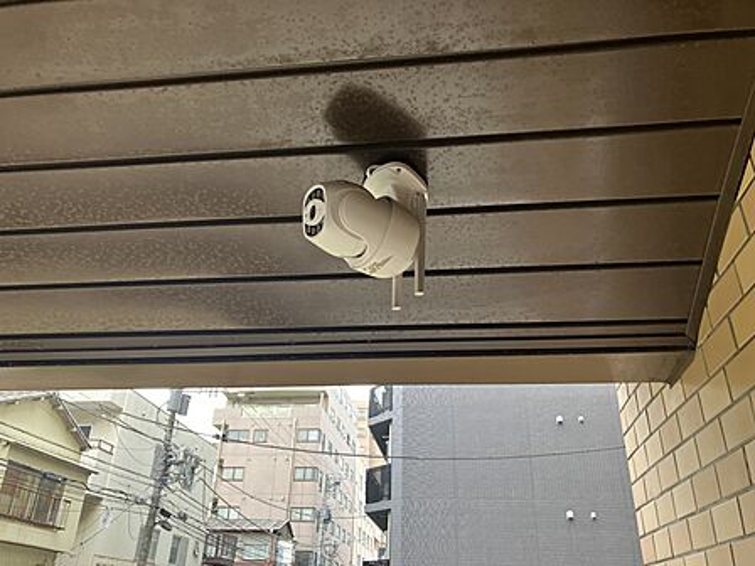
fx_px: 611
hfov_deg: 63.4
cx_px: 378
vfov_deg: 49.7
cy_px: 283
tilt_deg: +29.8
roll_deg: -2.6
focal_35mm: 28
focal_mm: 3.99
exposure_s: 1/121
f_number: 1.8
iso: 64
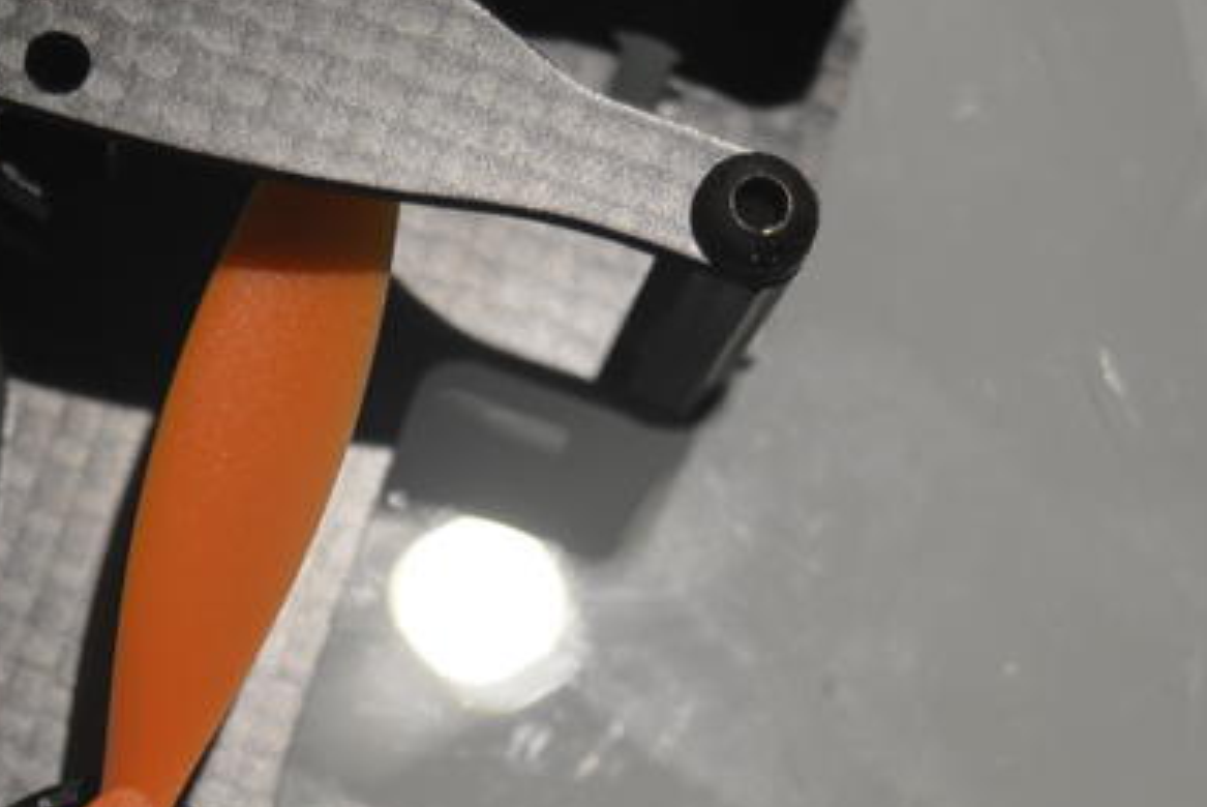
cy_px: 892
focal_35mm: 131
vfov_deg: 10.4
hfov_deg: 15.5
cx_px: 264
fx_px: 4395
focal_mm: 34
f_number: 5
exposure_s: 1/100
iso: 400
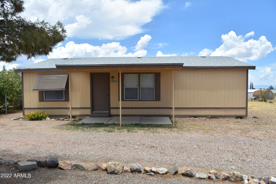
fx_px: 207
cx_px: 138
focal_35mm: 27
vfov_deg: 47.9
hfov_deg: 67.4
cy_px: 92
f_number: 8
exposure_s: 1/500
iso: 160
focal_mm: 18
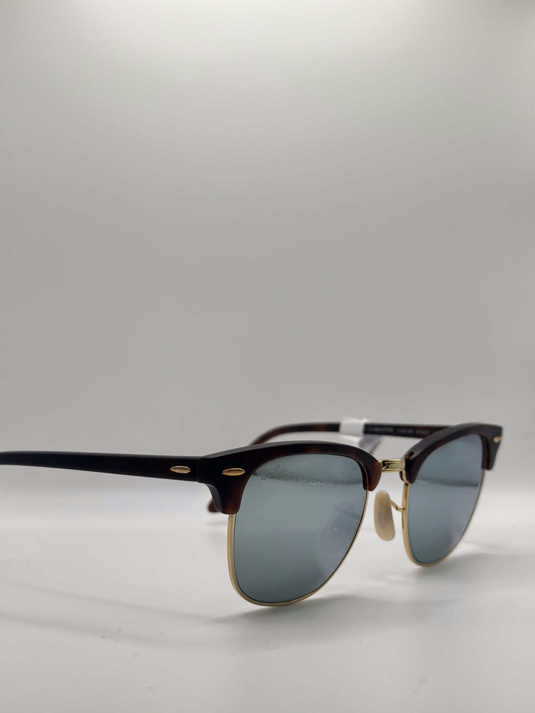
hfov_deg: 30.3
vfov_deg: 39.7
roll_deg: +1.5
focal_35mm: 48
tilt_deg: -7.3
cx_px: 268
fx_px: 989
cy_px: 356
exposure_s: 1/762
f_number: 1.78
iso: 80
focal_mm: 6.86
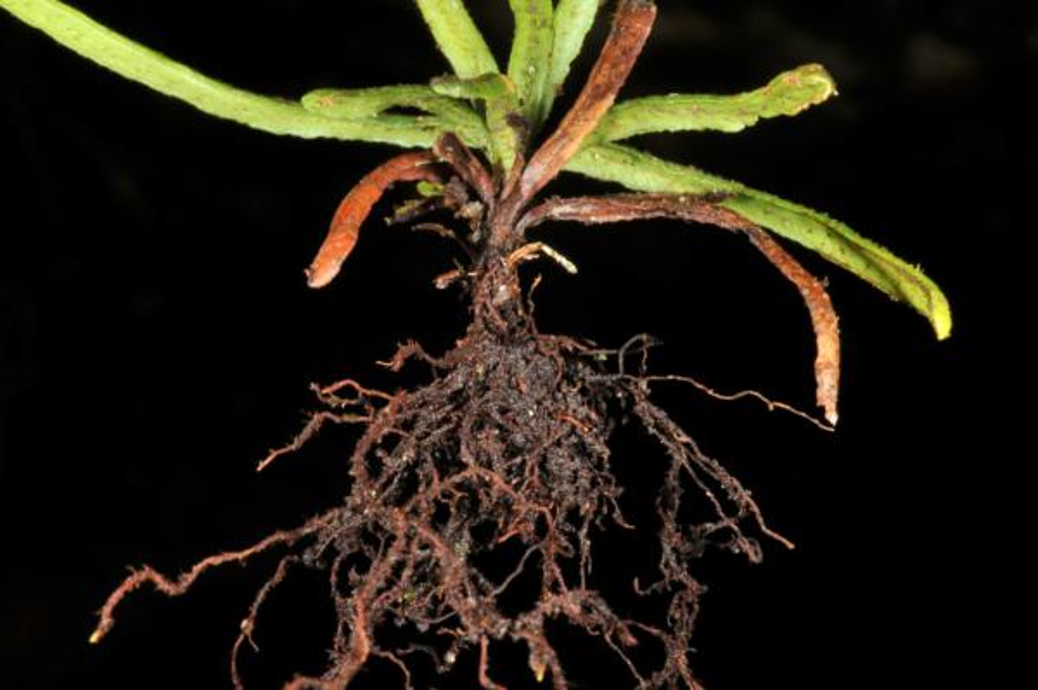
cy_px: 345
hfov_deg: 22.6
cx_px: 519
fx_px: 2593
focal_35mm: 90
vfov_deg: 15.2
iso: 200
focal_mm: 60
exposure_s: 1/60
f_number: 36
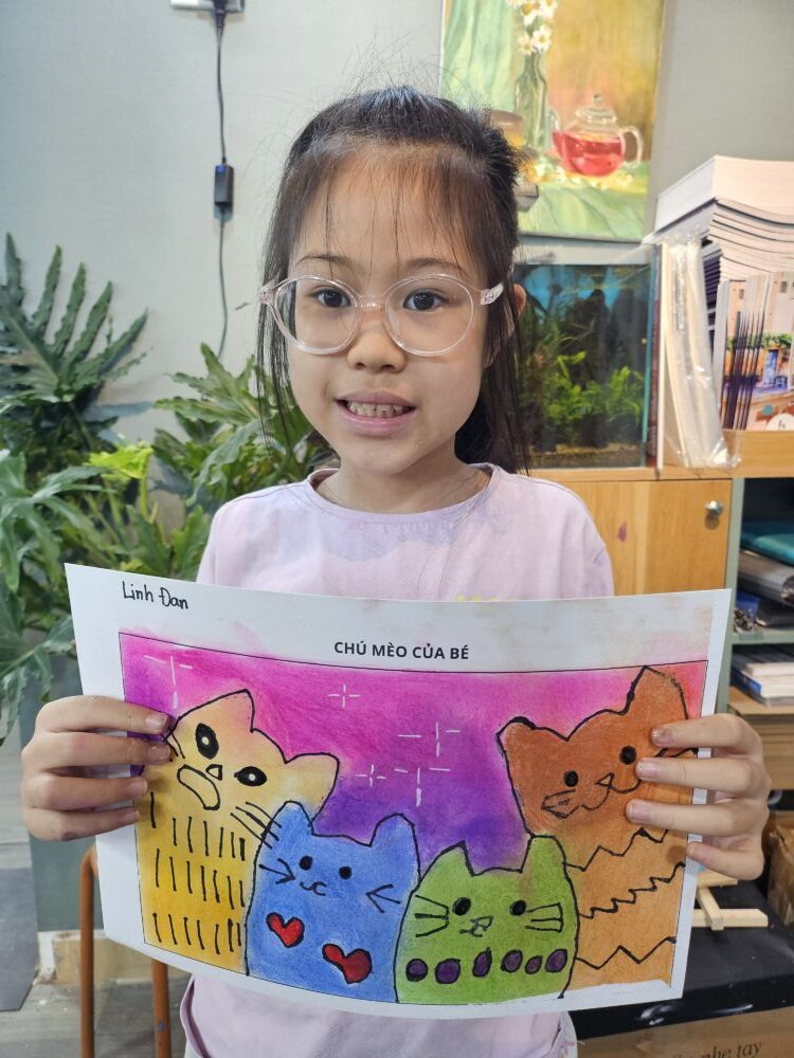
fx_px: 734
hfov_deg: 56.8
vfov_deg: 71.6
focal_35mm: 24
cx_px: 397
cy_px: 529
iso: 250
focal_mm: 5
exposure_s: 1/100
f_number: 1.8
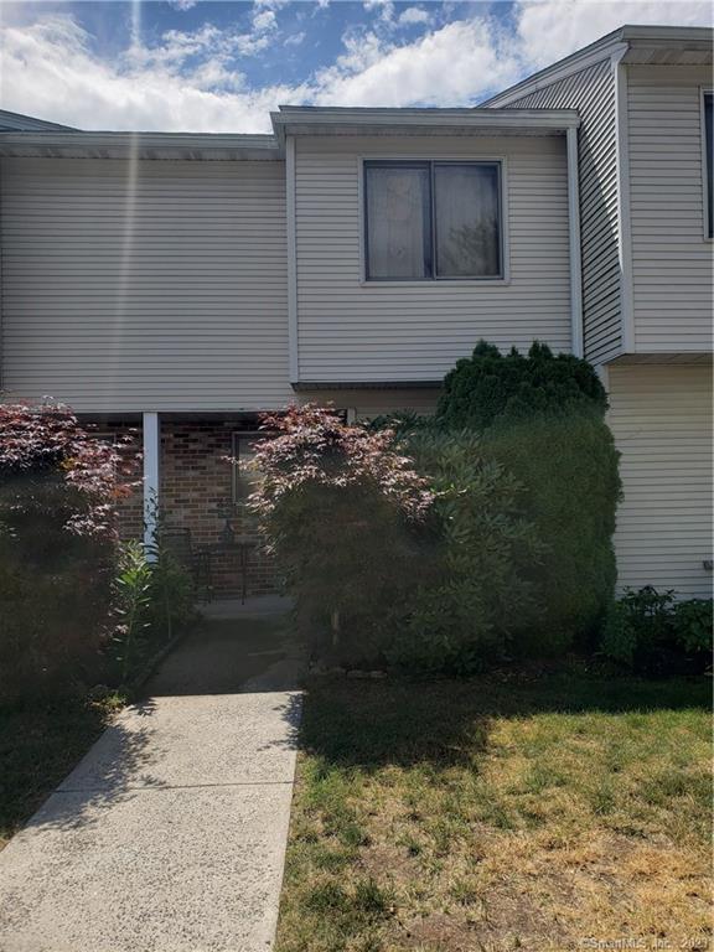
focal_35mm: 26
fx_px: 715
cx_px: 357
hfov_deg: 53.1
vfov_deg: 67.3
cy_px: 476
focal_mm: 4.3
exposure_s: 1/1595
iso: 50
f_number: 2.4
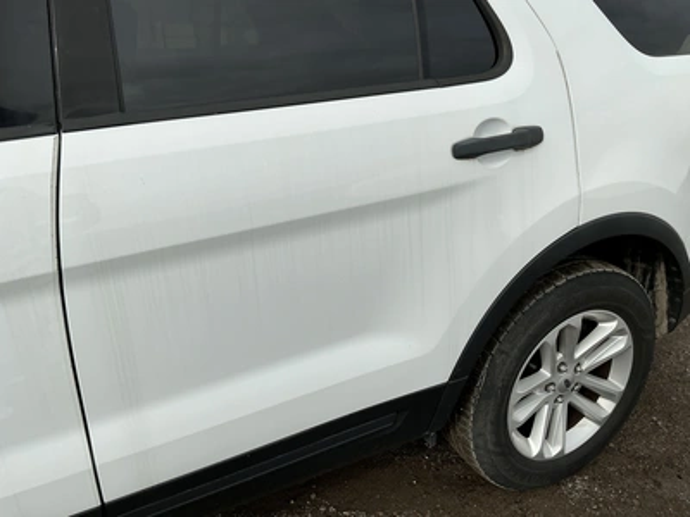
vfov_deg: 49.7
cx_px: 345
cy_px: 258
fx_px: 558
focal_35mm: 28
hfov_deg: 63.4
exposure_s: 1/2141
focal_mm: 3
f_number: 1.8
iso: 25
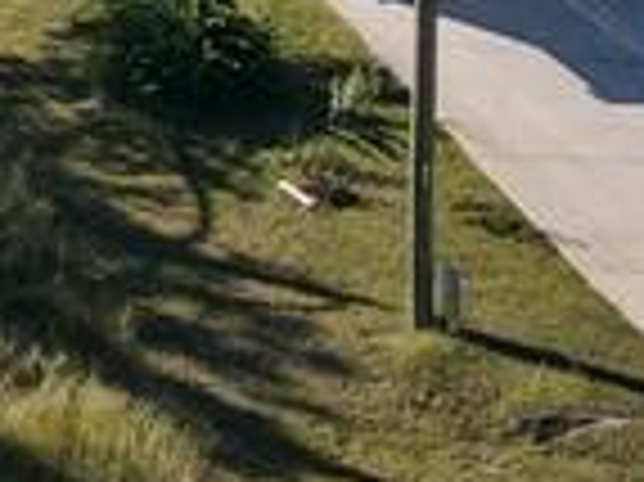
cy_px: -694
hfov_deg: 9.5
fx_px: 3197
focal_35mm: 172
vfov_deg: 7.9
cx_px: -1171
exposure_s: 1/1000
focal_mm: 4.5
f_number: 2.8
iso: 100
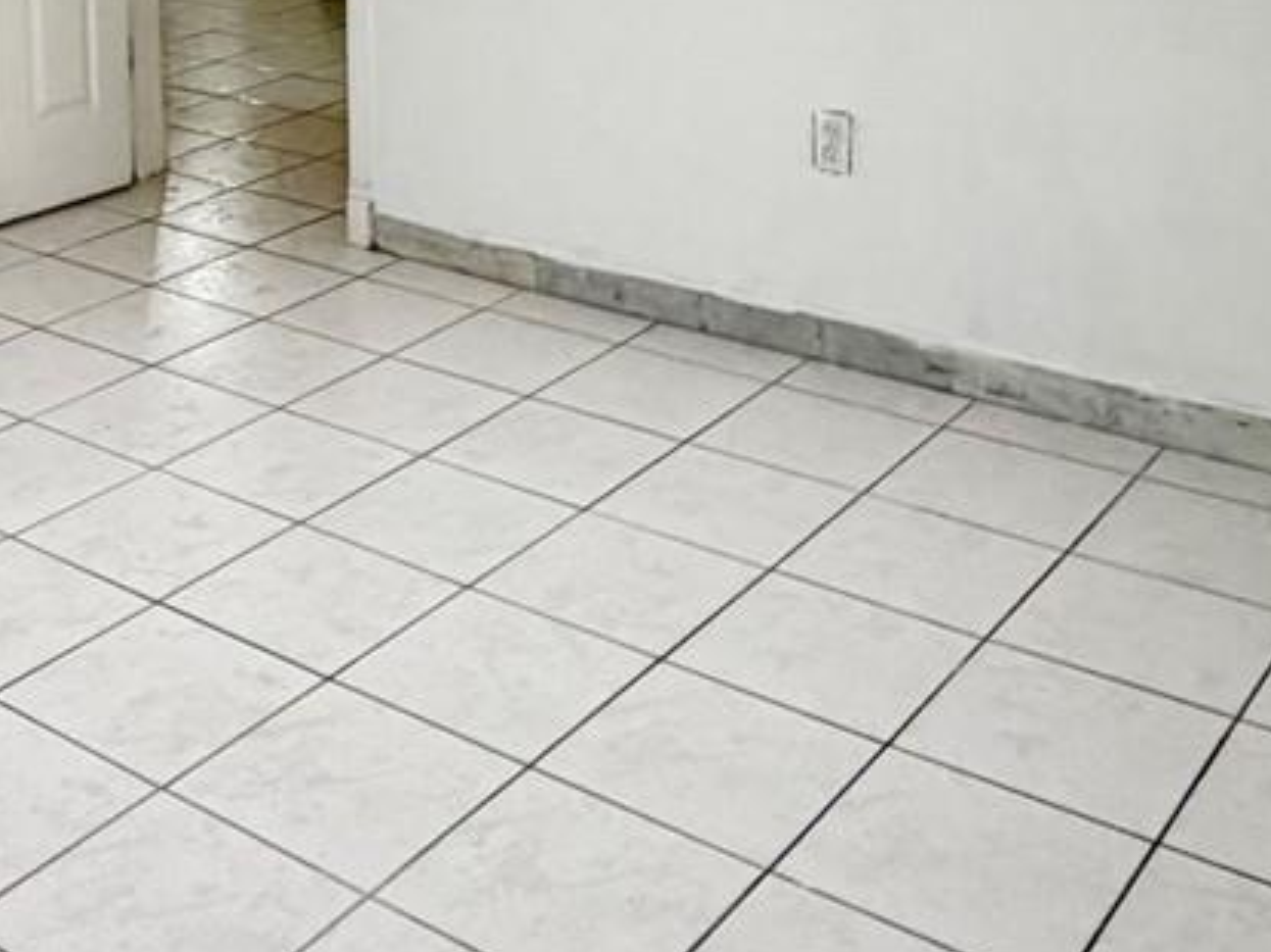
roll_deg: +1.7
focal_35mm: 54
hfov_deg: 34.6
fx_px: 1982
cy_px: -190
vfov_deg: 24.5
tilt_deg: -6.2
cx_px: 282
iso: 250
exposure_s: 1/60
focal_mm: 2.22
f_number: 2.2
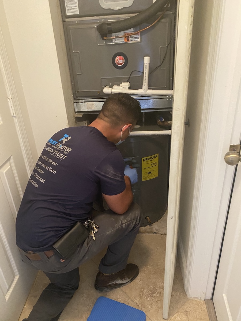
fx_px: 241
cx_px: 120
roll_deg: +4.4
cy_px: 160
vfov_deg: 67.3
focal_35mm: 26
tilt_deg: -26.6
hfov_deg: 53.1
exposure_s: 1/40
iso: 500
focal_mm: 4.25
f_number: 1.8
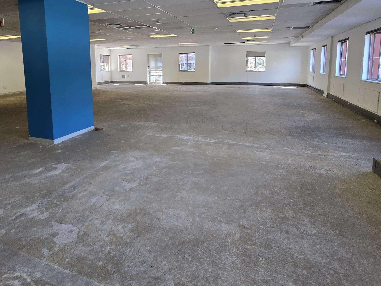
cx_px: 175
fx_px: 220
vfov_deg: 63.9
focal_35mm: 20
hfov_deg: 81.6
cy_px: 90
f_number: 2.2
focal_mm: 1.7
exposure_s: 1/50
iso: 64
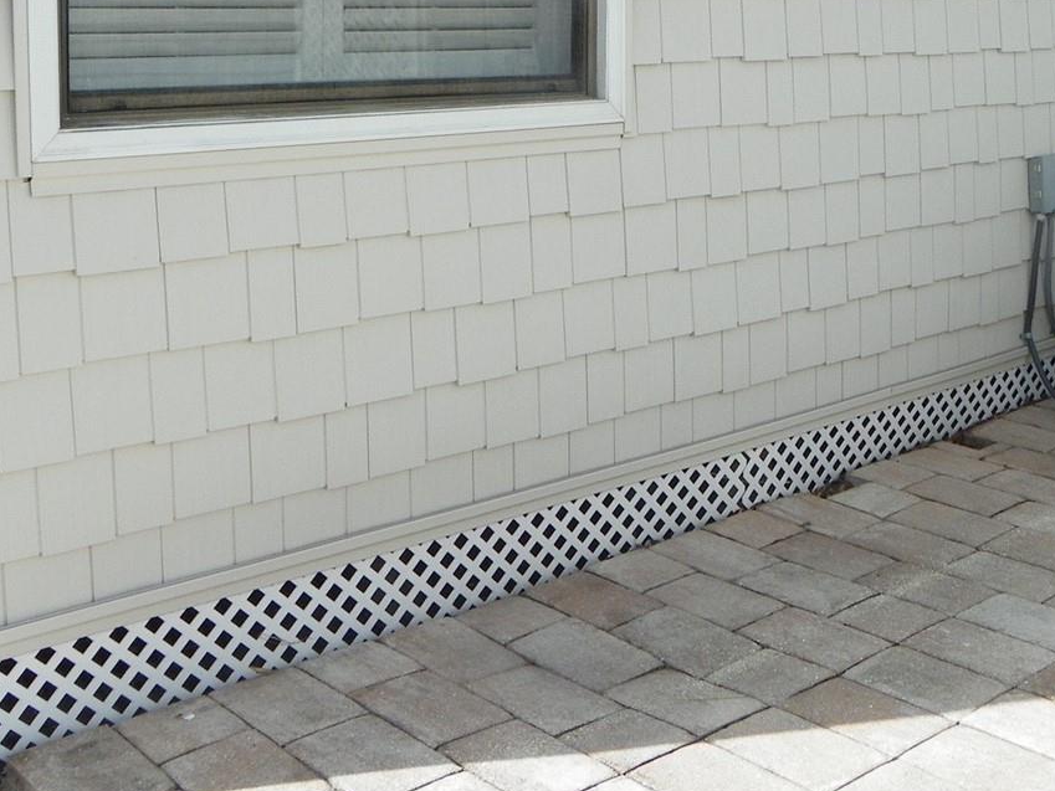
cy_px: 123
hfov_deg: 38.5
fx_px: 1494
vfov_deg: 28.8
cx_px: 693
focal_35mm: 49
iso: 64
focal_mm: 4.6
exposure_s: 1/125
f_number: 8
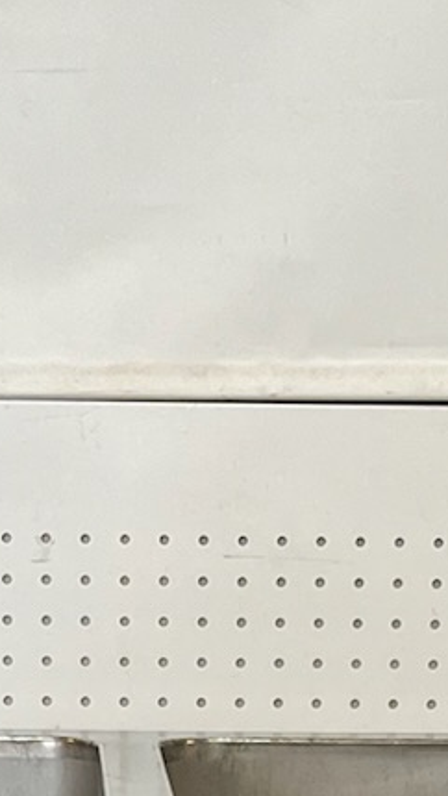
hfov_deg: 9.0
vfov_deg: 14.2
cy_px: 1388
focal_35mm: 135
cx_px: 209
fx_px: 2850
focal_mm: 5.1
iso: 125
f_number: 1.6
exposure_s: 1/100
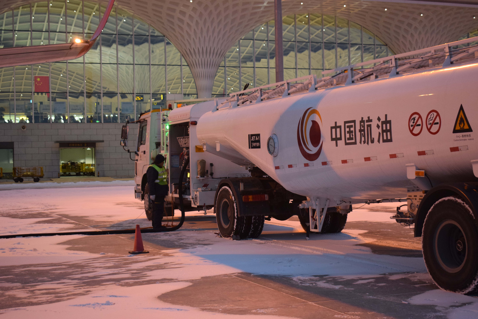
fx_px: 757
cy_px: 160
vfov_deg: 23.8
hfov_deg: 35.1
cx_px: 239
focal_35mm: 57
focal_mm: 38
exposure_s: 1/60
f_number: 4.8
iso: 2000
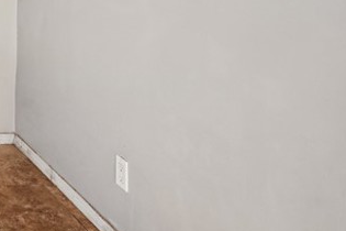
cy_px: -67
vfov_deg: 23.2
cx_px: -197
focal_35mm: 52
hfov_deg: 25.9
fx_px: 500
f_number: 8
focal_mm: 16
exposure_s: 1
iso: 400
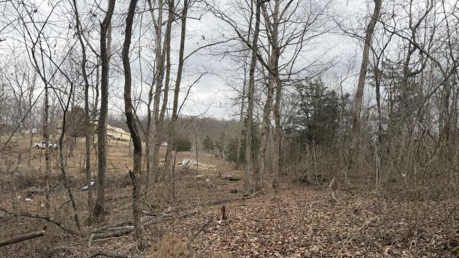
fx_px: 329
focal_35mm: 27
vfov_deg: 42.6
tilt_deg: +4.0
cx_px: 224
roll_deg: +0.1
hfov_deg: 69.9
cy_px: 159
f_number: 1.78
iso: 80
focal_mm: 6.76
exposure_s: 1/1553
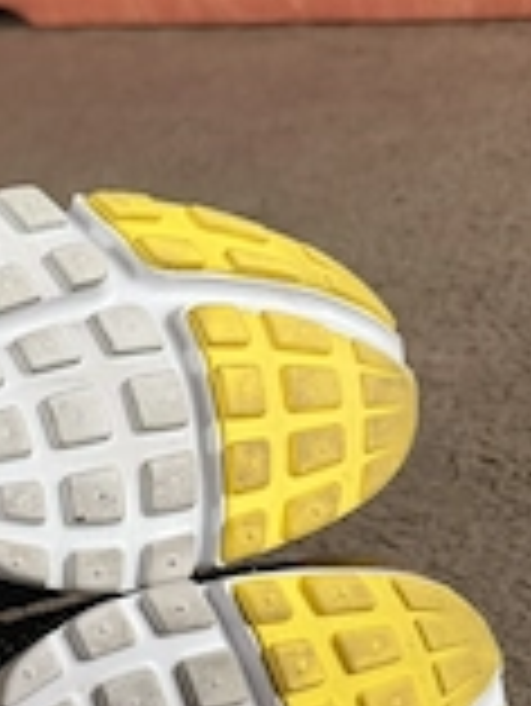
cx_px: -126
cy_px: 639
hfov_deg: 22.0
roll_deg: +10.7
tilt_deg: -34.5
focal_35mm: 61
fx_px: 1246
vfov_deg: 30.3
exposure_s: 1/121
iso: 125
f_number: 1.78
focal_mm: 6.76
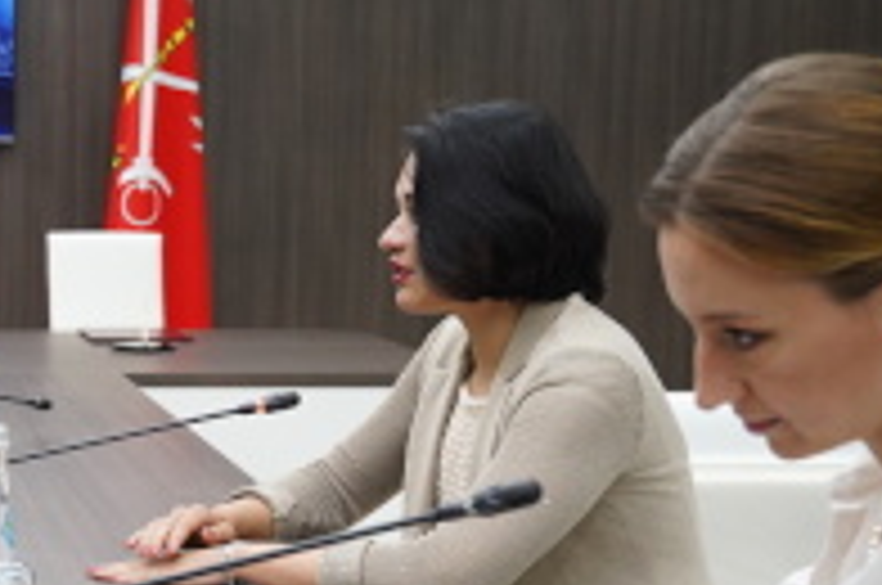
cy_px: 486
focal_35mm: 90
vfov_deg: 15.1
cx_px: -230
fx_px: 2192
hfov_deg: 20.9
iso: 2000
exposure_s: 1/200
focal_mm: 29.2
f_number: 3.5
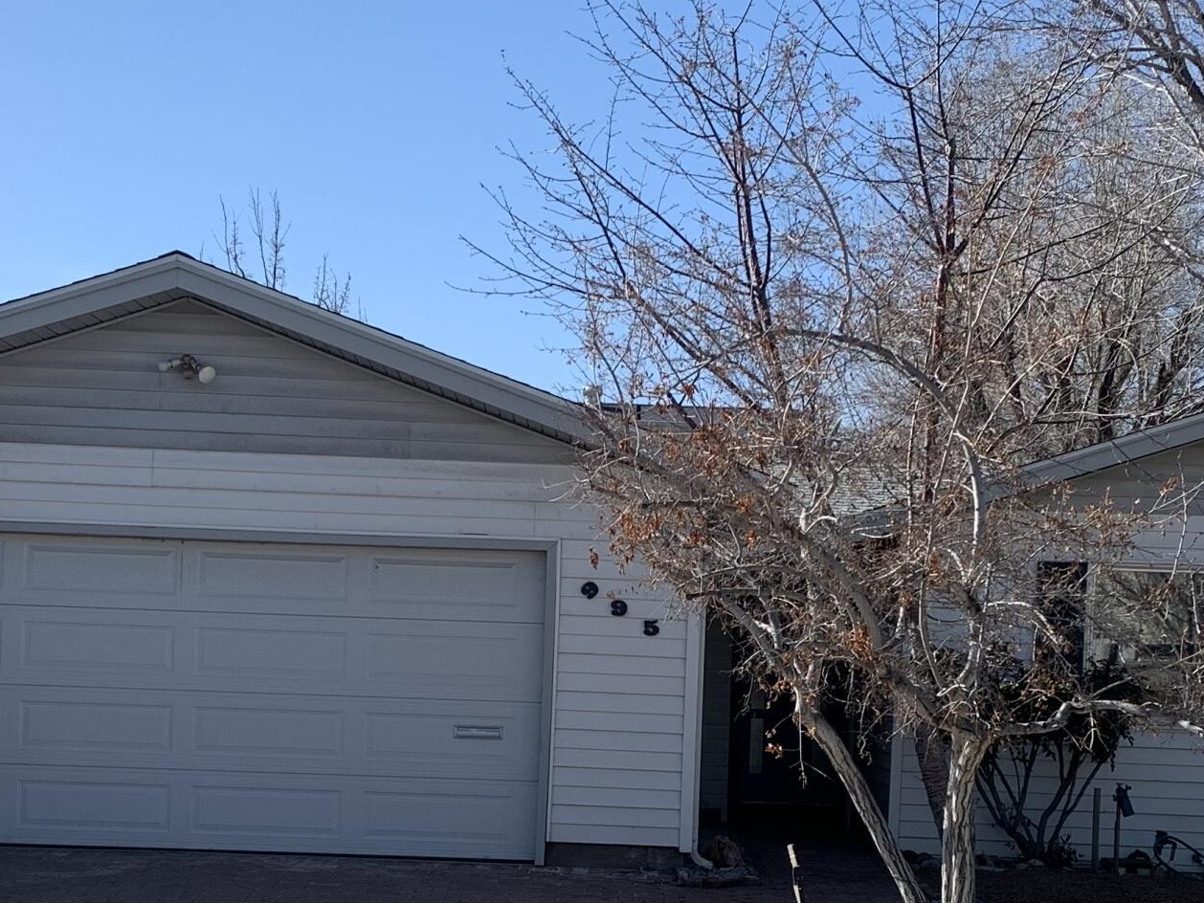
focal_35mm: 62
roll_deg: -2.4
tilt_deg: -1.2
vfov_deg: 23.2
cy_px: 749
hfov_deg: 31.2
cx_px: 587
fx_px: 2157
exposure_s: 1/1812
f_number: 1.8
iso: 25
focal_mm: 4.25
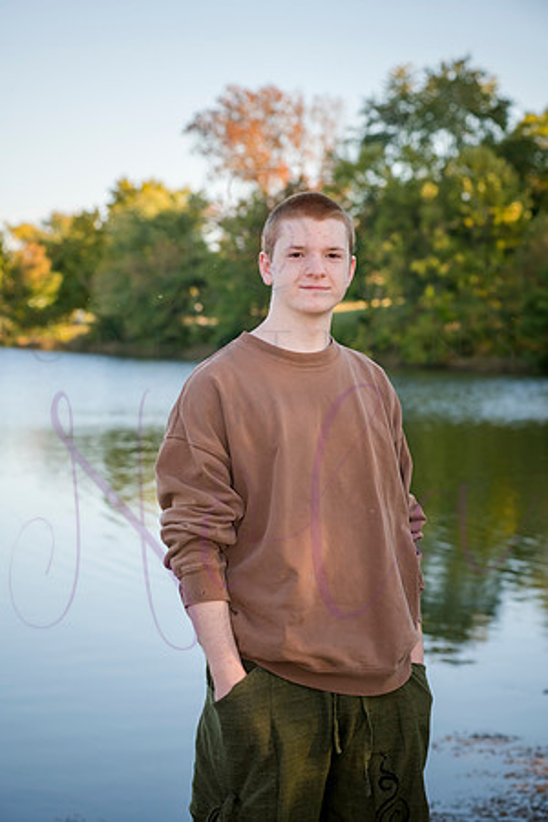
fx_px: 2101
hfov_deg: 14.9
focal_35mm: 92
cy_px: 411
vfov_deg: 22.1
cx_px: 274
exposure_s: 1/640
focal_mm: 92
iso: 400
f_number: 7.1
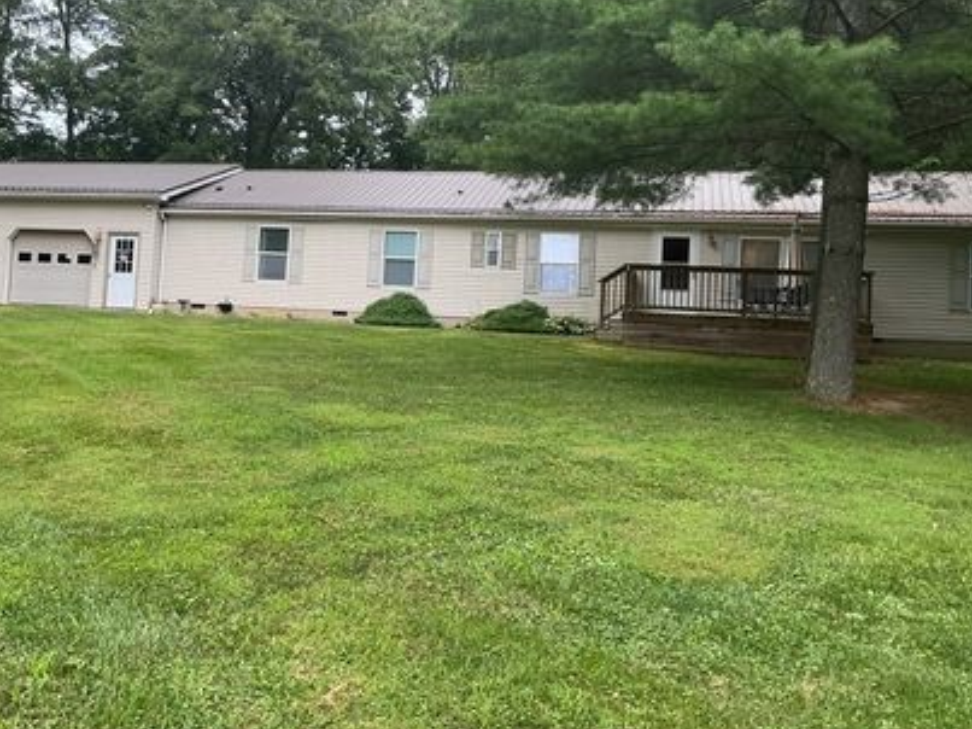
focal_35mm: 36
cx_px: 391
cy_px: 288
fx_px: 1011
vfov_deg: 39.5
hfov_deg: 51.0
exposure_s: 1/120
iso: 20
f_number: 1.8
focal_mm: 3
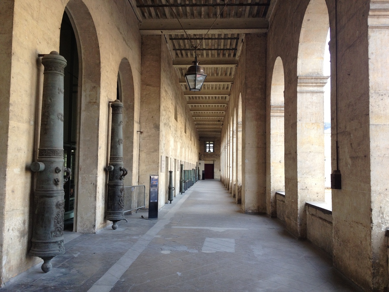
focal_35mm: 35
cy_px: 146
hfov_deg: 52.6
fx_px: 393
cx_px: 194
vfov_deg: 40.7
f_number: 2.4
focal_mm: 4.28
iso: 80
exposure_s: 1/120
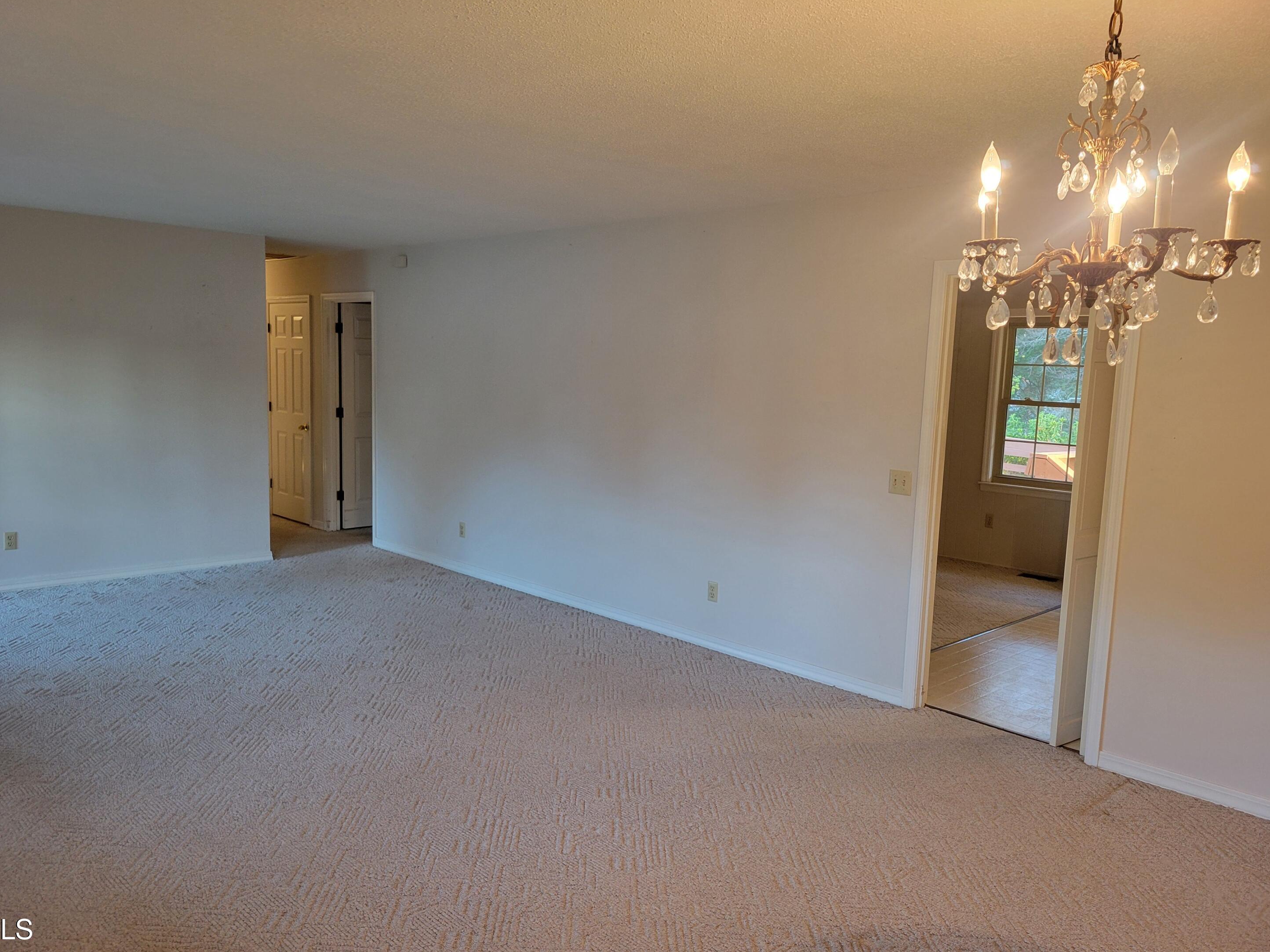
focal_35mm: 27
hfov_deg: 65.3
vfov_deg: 51.4
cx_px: 617
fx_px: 991
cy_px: 481
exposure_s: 1/40
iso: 160
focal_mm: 5.4
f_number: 1.8
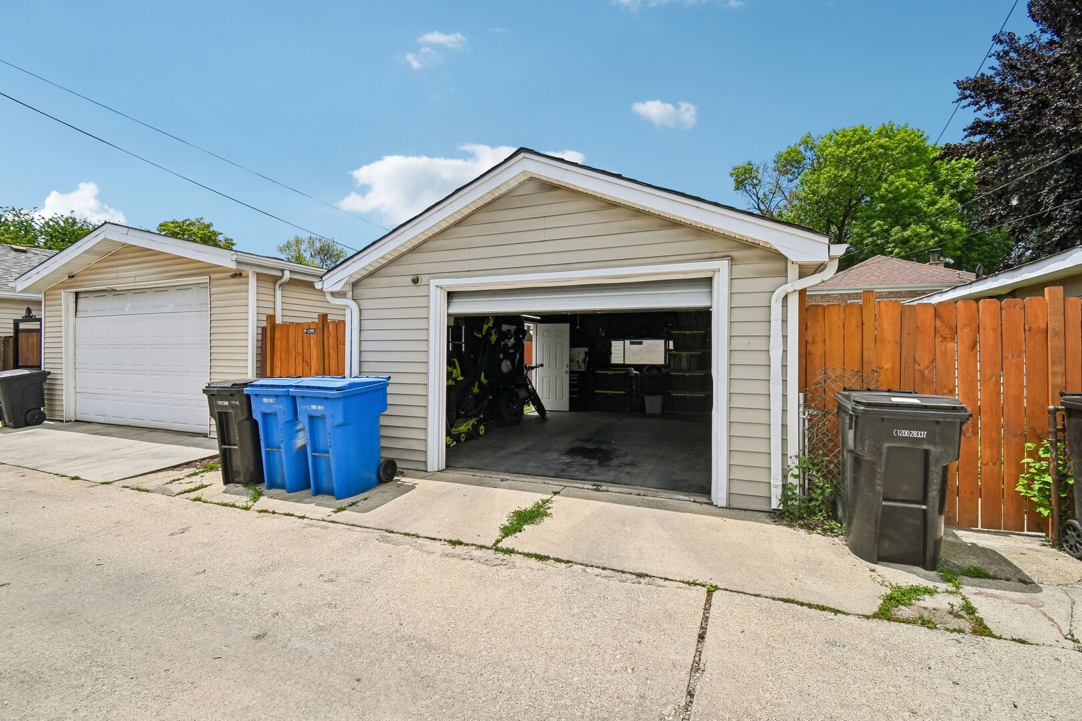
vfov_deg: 77.3
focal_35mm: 15
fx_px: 451
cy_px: 360
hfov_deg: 100.4
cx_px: 541
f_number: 8
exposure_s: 1/320
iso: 100
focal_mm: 10
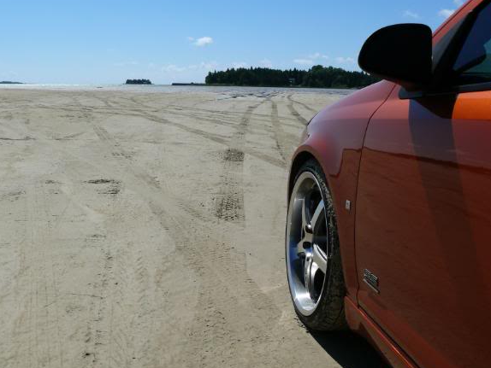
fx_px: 553
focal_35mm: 39
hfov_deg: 47.8
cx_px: 244
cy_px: 173
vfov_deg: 36.8
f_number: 8
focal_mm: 7.4
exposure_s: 1/500
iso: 100
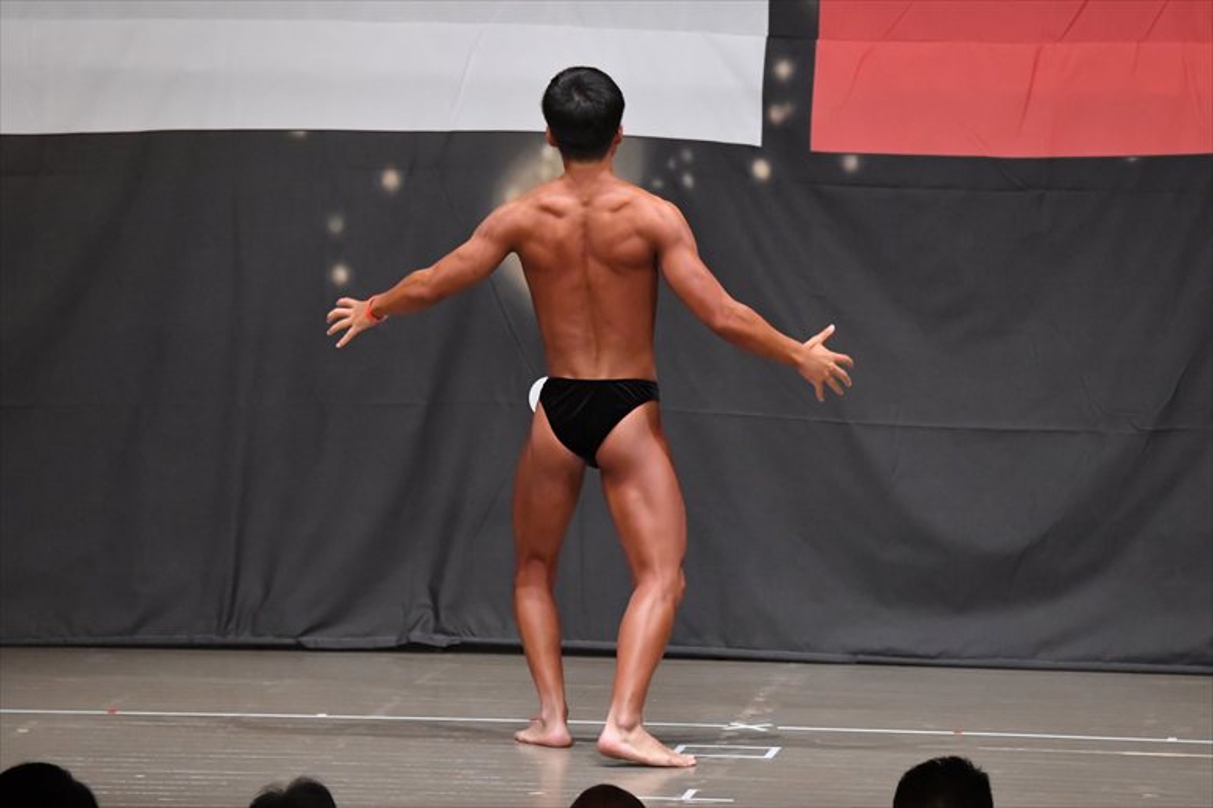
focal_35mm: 225
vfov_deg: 6.1
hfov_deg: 9.2
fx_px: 7578
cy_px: 404
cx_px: 606
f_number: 5.6
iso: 6400
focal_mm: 150
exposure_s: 1/400
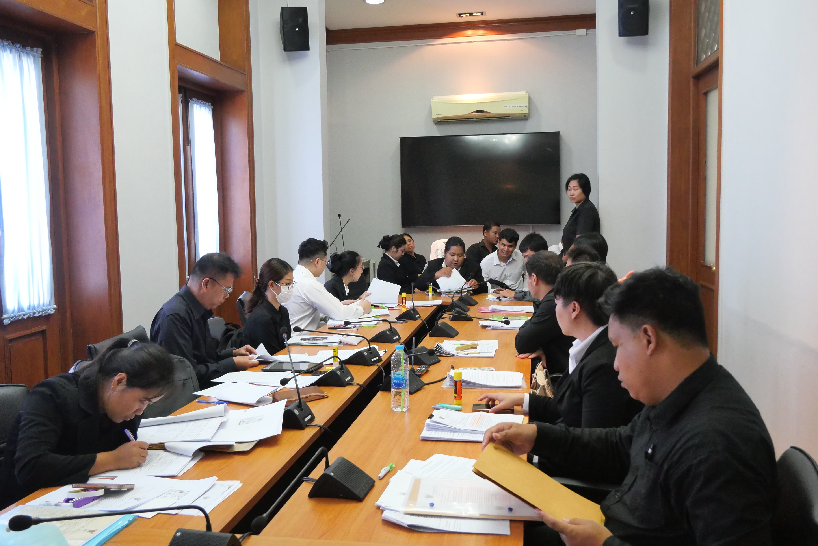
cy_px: 273
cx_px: 409
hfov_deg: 60.3
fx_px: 705
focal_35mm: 31
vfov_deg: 42.4
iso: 3200
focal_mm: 15
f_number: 5
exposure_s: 1/80
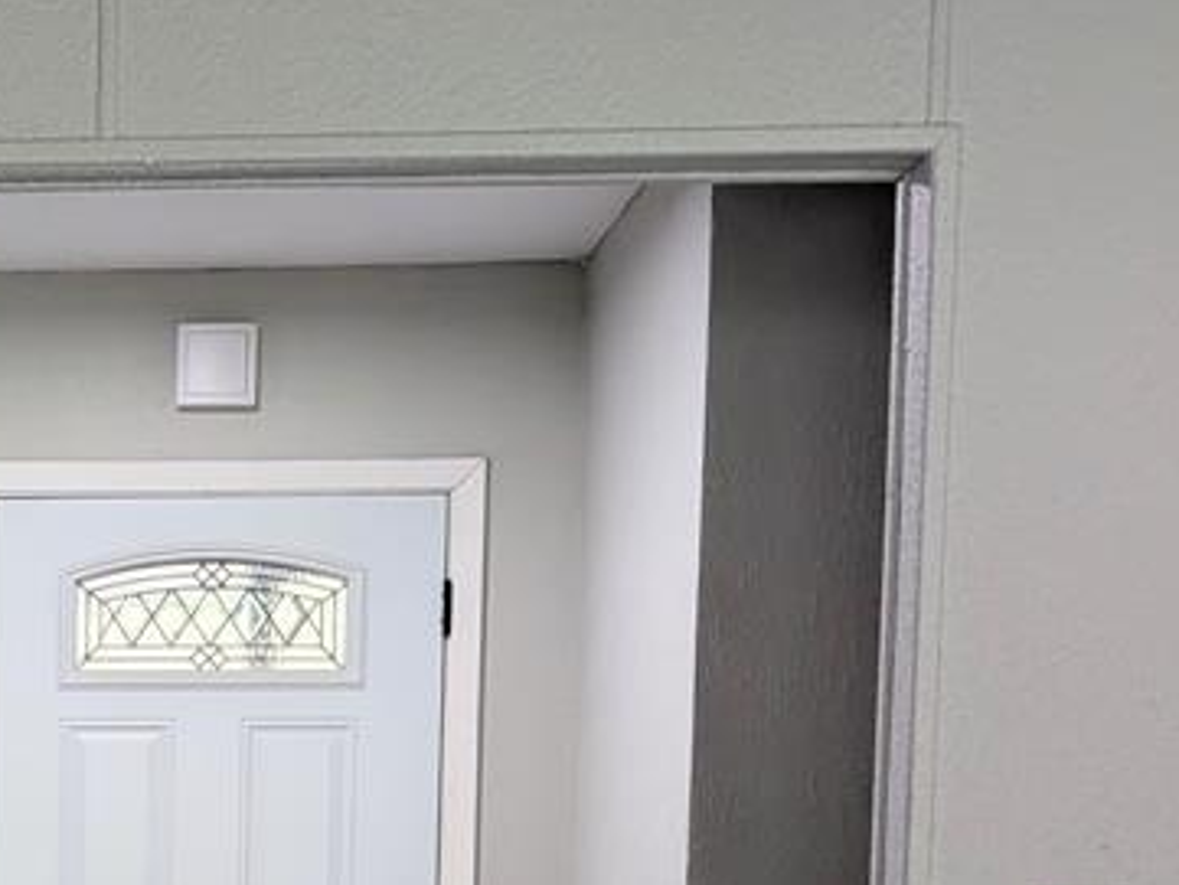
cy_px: 1032
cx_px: -46
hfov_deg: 26.7
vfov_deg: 20.4
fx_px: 2317
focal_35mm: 68
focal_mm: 4.53
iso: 29
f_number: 1.7
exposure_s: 1/250
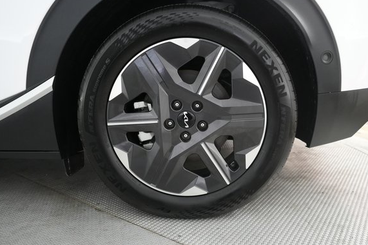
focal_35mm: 28
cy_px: 120
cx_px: 189
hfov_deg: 65.5
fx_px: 286
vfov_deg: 46.3
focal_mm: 25
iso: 5000
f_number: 2.8
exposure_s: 1/160
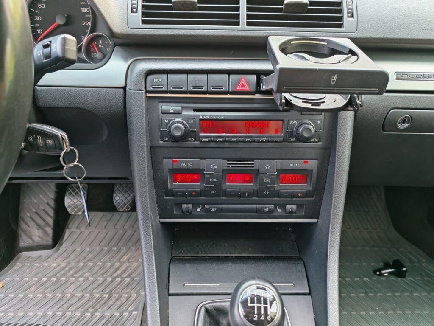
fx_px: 288
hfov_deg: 73.9
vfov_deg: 58.9
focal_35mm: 23
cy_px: 163
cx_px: 217
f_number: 1.6
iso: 125
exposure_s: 1/150
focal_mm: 5.4
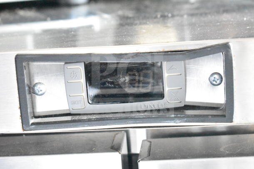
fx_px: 582
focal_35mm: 82
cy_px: 84
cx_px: 127
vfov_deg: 16.6
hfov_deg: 24.6
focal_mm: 55
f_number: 5.6
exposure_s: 1/80
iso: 25600
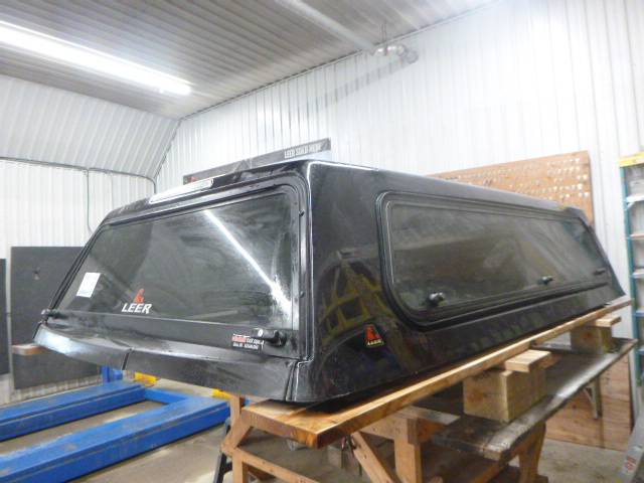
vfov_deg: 54.9
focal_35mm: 25
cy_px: 242
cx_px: 322
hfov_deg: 69.4
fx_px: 465
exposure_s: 1/25
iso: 800
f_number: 3.9
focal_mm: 4.5
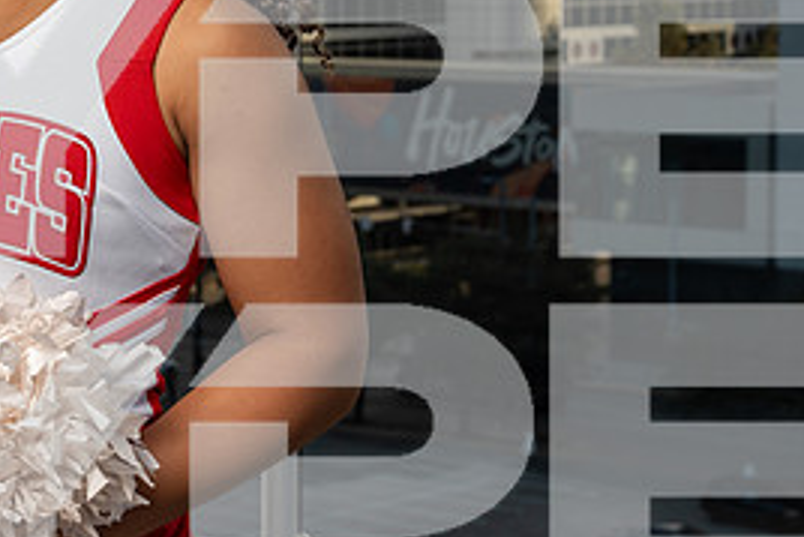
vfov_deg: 10.4
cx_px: 141
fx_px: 2949
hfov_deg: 15.4
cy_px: 100
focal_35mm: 132
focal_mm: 61
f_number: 9
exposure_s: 1/250
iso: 100
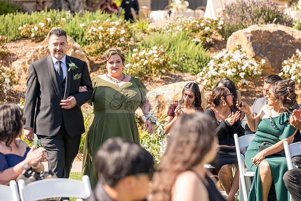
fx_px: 1296
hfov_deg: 13.2
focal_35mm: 155
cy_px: 100
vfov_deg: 8.9
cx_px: 150
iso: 200
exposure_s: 1/800
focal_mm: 155
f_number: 4.5
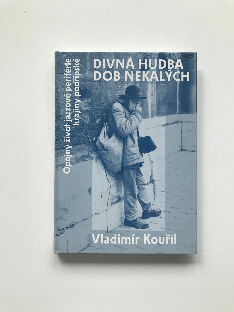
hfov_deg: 49.7
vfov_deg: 63.4
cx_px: 117
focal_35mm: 28
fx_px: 252
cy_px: 156
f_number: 1.8
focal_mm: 3.99
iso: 20
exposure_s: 1/388
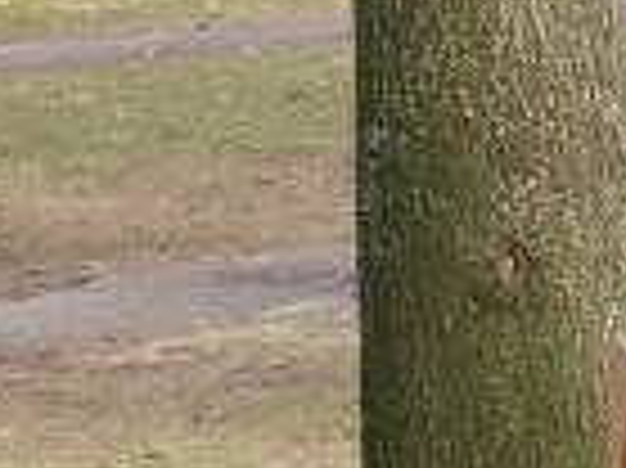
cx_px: 838
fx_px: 8257
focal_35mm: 457
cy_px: 801
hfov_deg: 4.3
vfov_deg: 3.2
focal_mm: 20.3
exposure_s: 1/125
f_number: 4.5
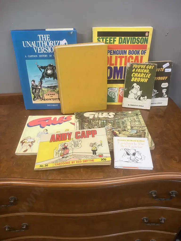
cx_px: 90
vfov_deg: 63.4
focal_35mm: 28
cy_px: 120
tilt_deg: -37.6
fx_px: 195
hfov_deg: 49.7
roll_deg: +0.1
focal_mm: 3.99
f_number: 1.8
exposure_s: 1/50
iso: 125
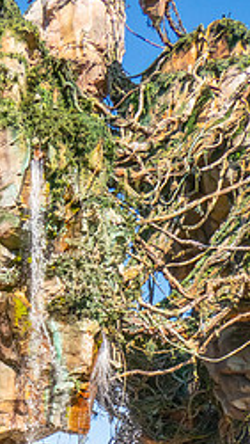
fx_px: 553
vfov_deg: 40.6
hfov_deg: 24.1
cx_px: -15
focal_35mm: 47
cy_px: 392
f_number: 4
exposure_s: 1/500
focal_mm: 4.3
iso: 80
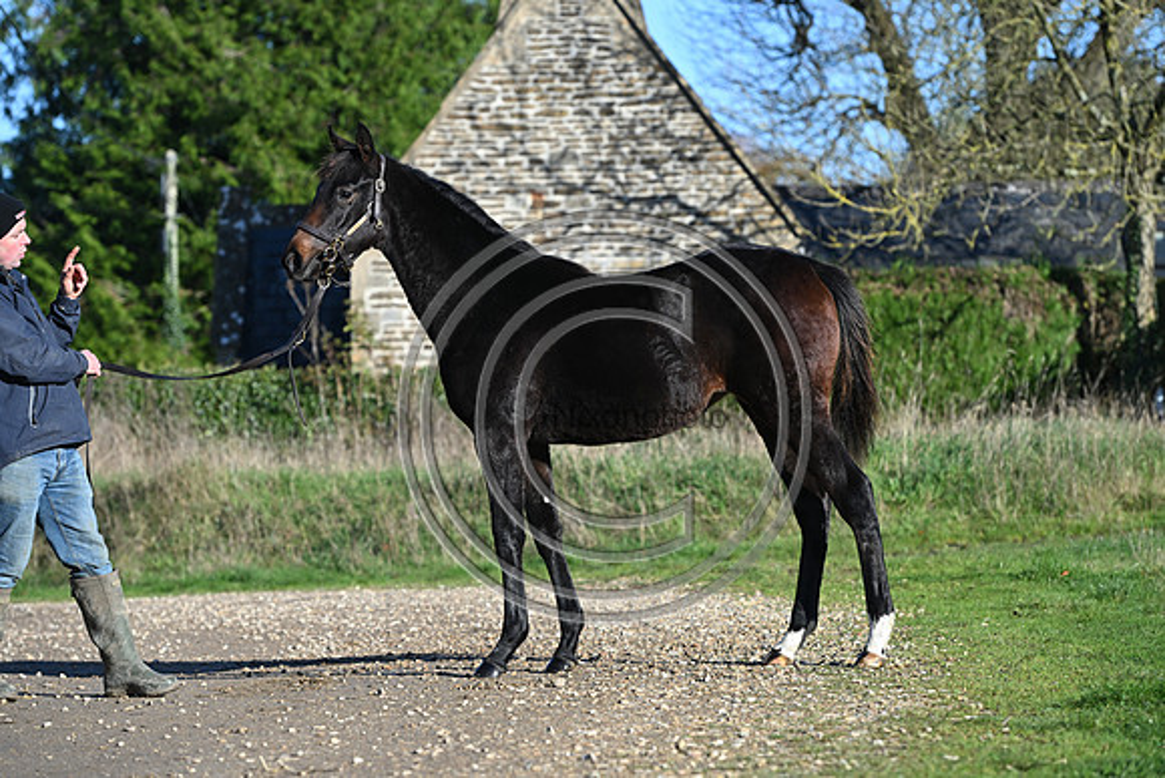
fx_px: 4370
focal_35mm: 135
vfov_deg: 10.2
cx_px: 582
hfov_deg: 15.2
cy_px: 389
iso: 280
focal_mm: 135
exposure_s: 1/1250
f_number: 4.5
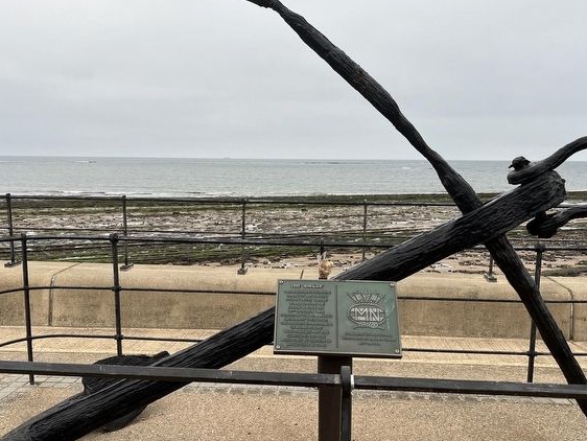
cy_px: 273
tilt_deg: -10.7
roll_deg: -1.0
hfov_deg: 50.0
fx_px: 628
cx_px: 264
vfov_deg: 38.5
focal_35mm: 37
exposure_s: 1/153
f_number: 1.6
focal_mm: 5.1
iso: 40
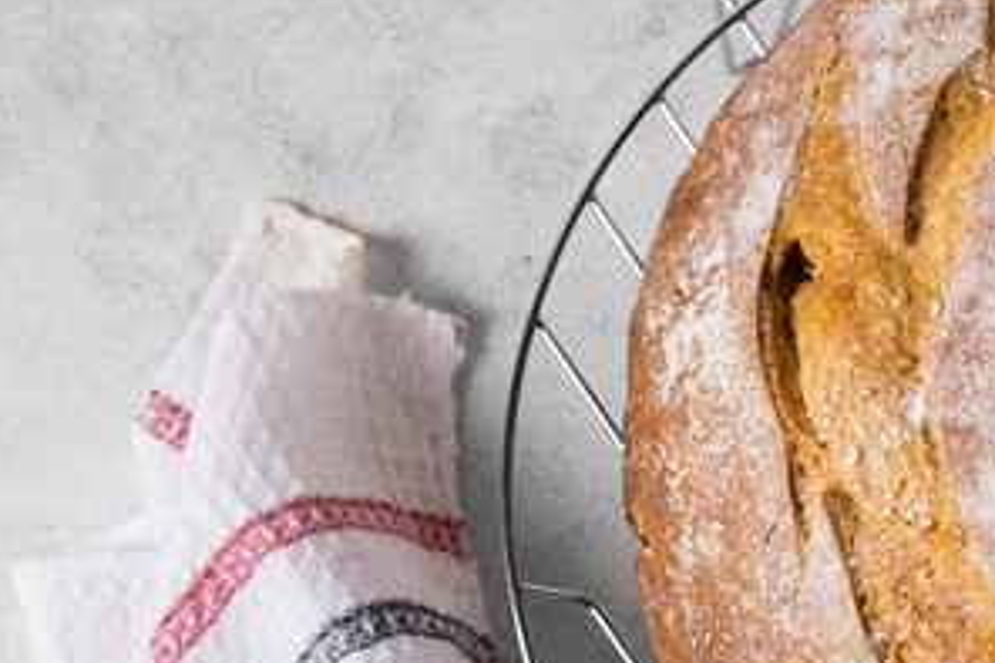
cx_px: 518
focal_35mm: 152
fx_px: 4199
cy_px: 633
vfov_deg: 9.0
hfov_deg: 13.5
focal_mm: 50
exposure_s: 1/125
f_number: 8
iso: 125
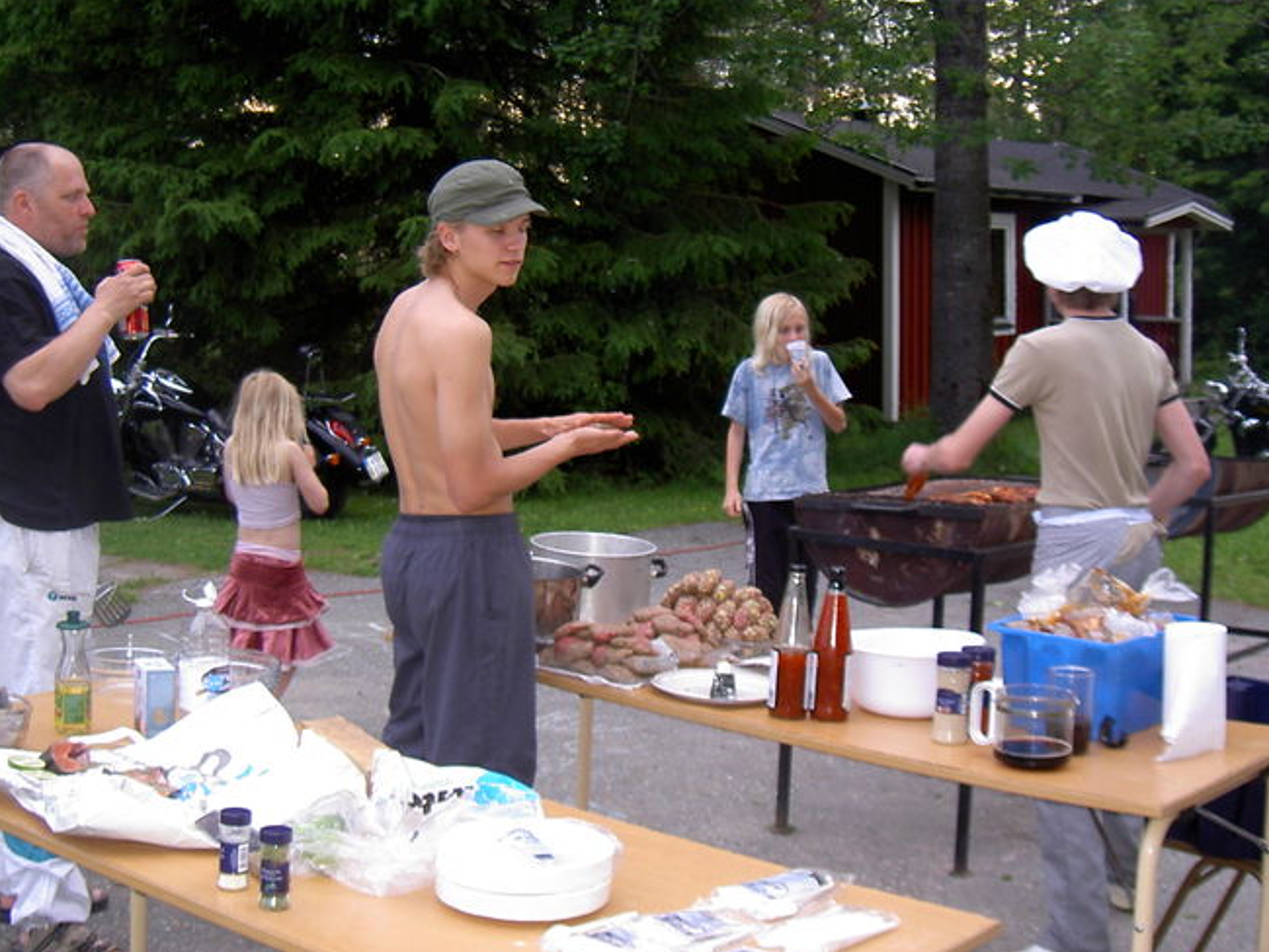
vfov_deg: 30.2
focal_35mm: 48
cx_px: 554
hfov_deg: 39.6
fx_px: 1760
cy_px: 394
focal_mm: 8
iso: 100
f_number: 2.8
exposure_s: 1/59.5
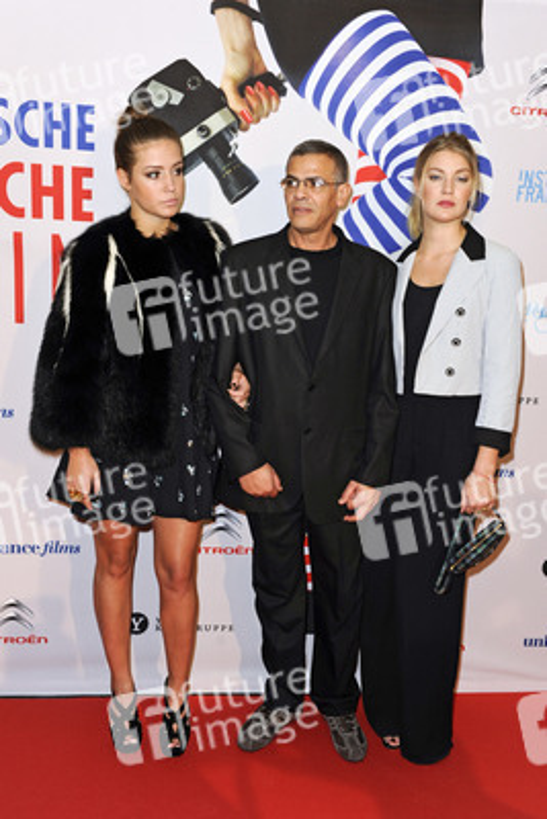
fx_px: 865
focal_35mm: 38
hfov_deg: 35.1
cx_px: 274
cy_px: 410
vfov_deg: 50.7
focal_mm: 38
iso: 1000
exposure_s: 1/125
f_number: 5.6
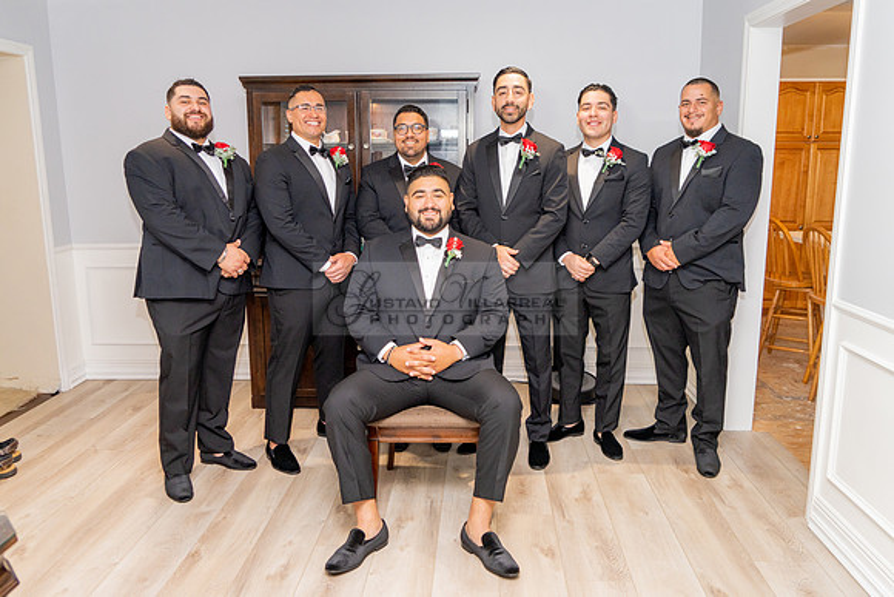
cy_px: 301
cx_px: 440
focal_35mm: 29
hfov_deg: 63.7
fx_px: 720
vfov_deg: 45.0
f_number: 4
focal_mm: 24
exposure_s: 1/160
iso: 640
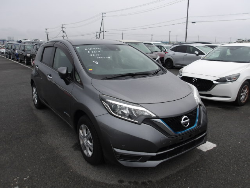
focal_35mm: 27
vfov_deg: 51.4
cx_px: 125
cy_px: 94
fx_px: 195
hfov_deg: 65.3
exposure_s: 1/596
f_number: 3
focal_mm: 4.9
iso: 100
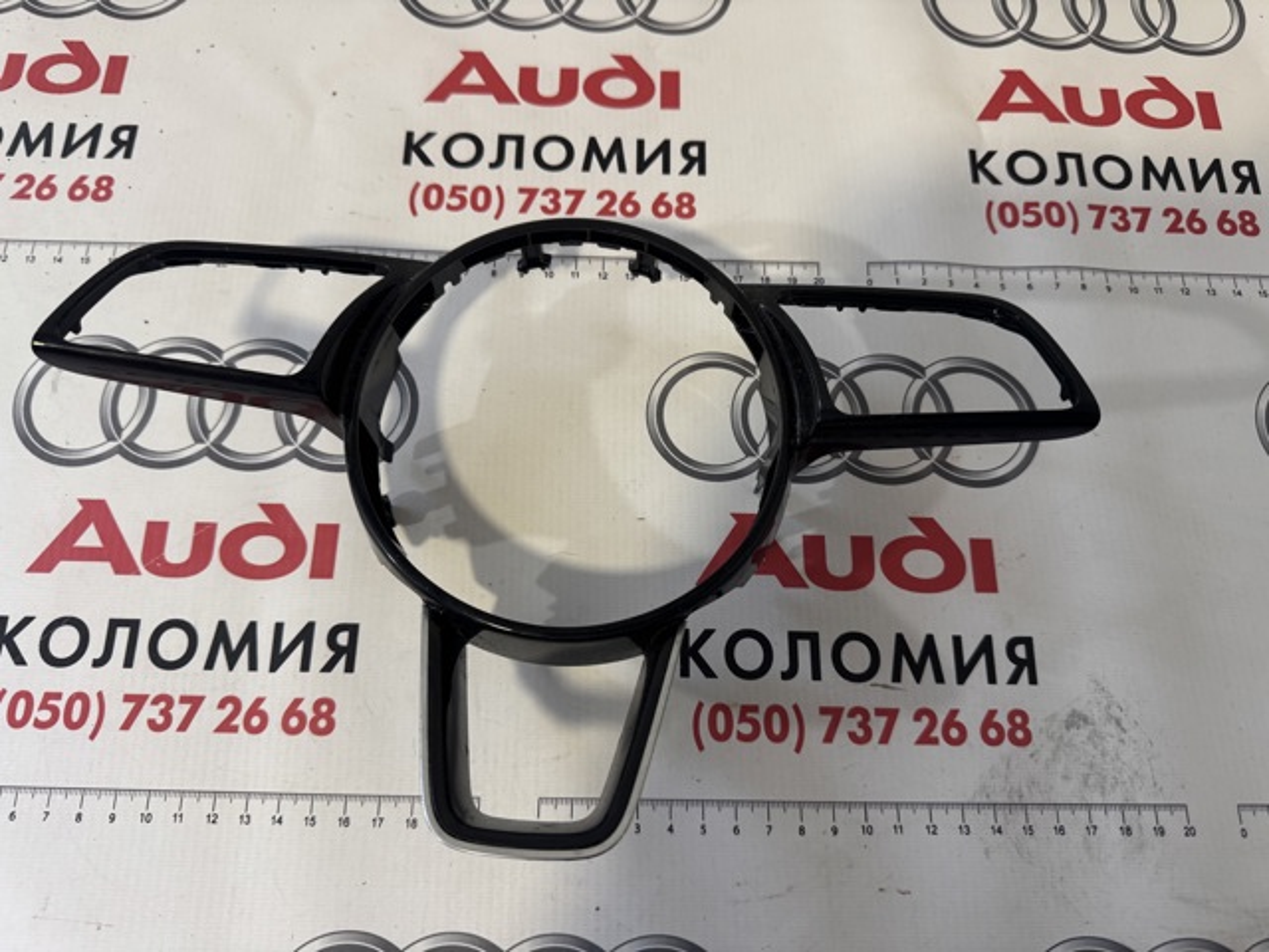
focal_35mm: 24
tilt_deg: -71.3
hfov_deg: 71.6
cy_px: 476
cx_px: 634
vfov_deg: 56.8
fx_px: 880
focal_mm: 6.76
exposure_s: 1/66
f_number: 1.78
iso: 200
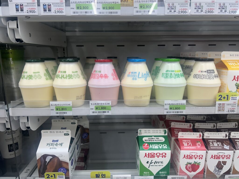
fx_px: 180
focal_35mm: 26
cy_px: 90
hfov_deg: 67.3
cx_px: 120
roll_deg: +0.8
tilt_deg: -13.0
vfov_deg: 53.1
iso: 64
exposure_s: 1/120
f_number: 1.5
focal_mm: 5.7
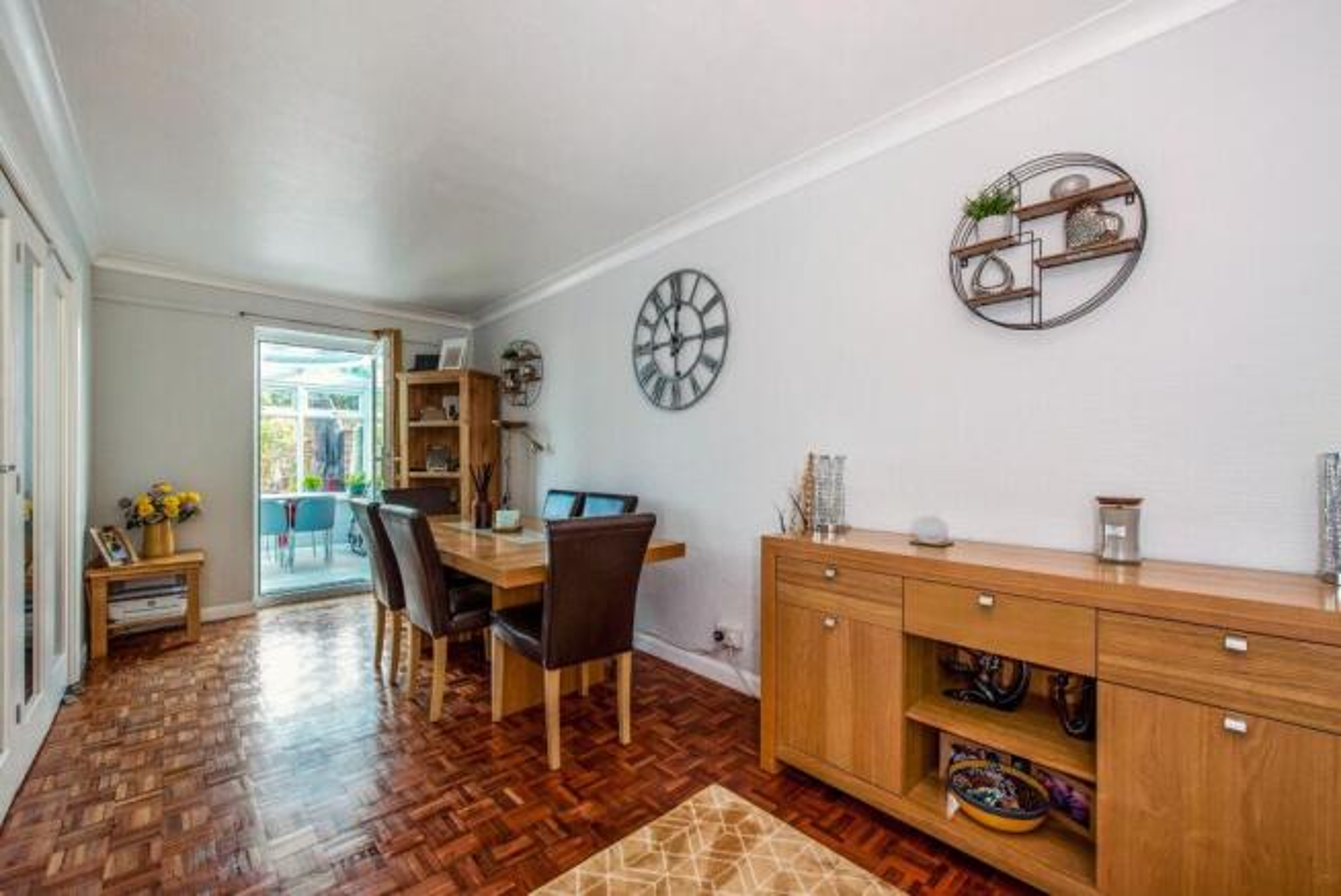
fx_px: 522
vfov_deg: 81.3
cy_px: 448
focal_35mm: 14
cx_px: 670
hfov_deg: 104.2
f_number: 7.1
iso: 400
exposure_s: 1/50
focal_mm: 14
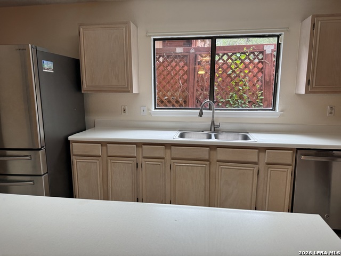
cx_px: 170
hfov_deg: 71.6
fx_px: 236
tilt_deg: -9.5
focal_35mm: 24
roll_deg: +0.6
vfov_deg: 56.8
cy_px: 128
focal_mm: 6.76
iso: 125
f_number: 1.78
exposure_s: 1/120
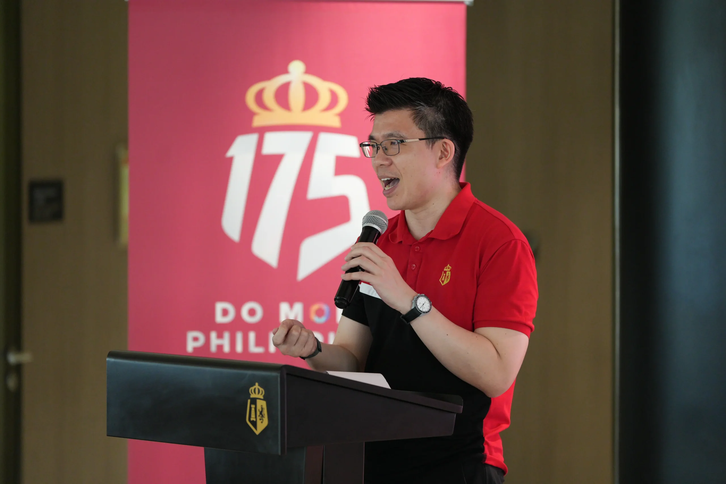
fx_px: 4033
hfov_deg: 10.3
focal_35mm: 200
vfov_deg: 6.9
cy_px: 242
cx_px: 363
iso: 3200
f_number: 3.2
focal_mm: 200
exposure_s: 1/320
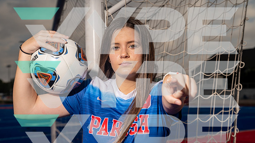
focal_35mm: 59
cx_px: 127
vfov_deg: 20.3
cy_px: 85
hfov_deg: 35.5
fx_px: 399
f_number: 5.6
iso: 100
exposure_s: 1/250
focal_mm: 56
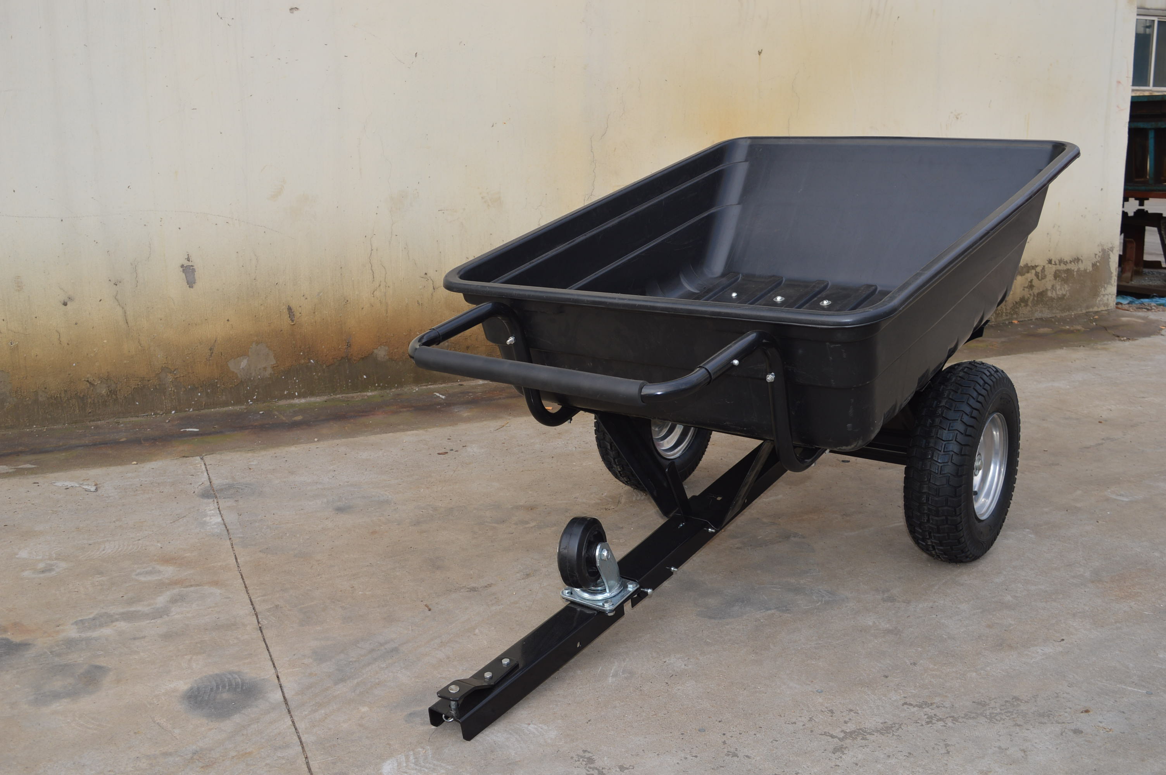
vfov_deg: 38.3
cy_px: 388
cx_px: 583
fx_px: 1116
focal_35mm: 34
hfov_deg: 55.1
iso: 100
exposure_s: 1/200
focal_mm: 23
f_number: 5.6
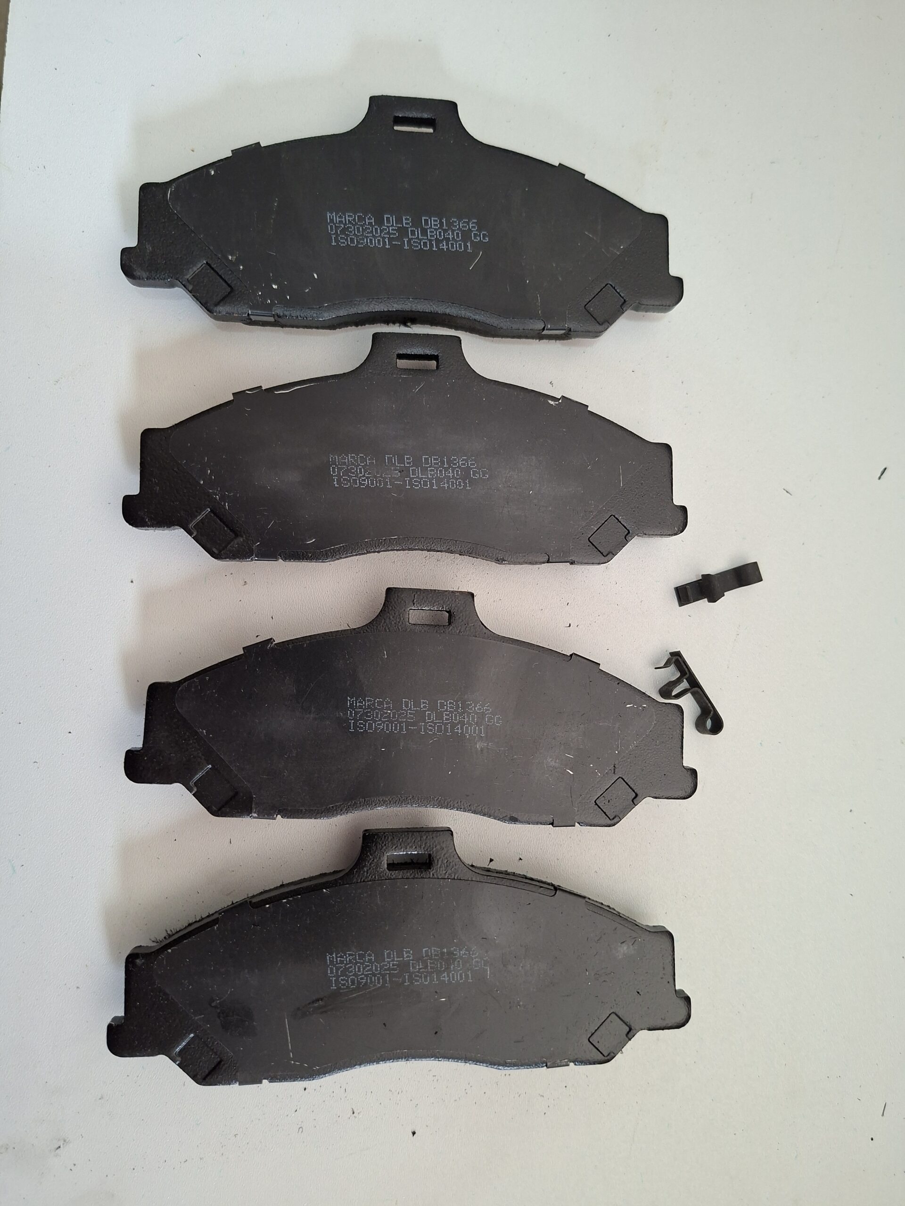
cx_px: 452
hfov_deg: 58.9
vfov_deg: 73.9
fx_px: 802
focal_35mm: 23
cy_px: 603
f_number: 1.8
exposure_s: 1/120
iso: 320
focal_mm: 5.54
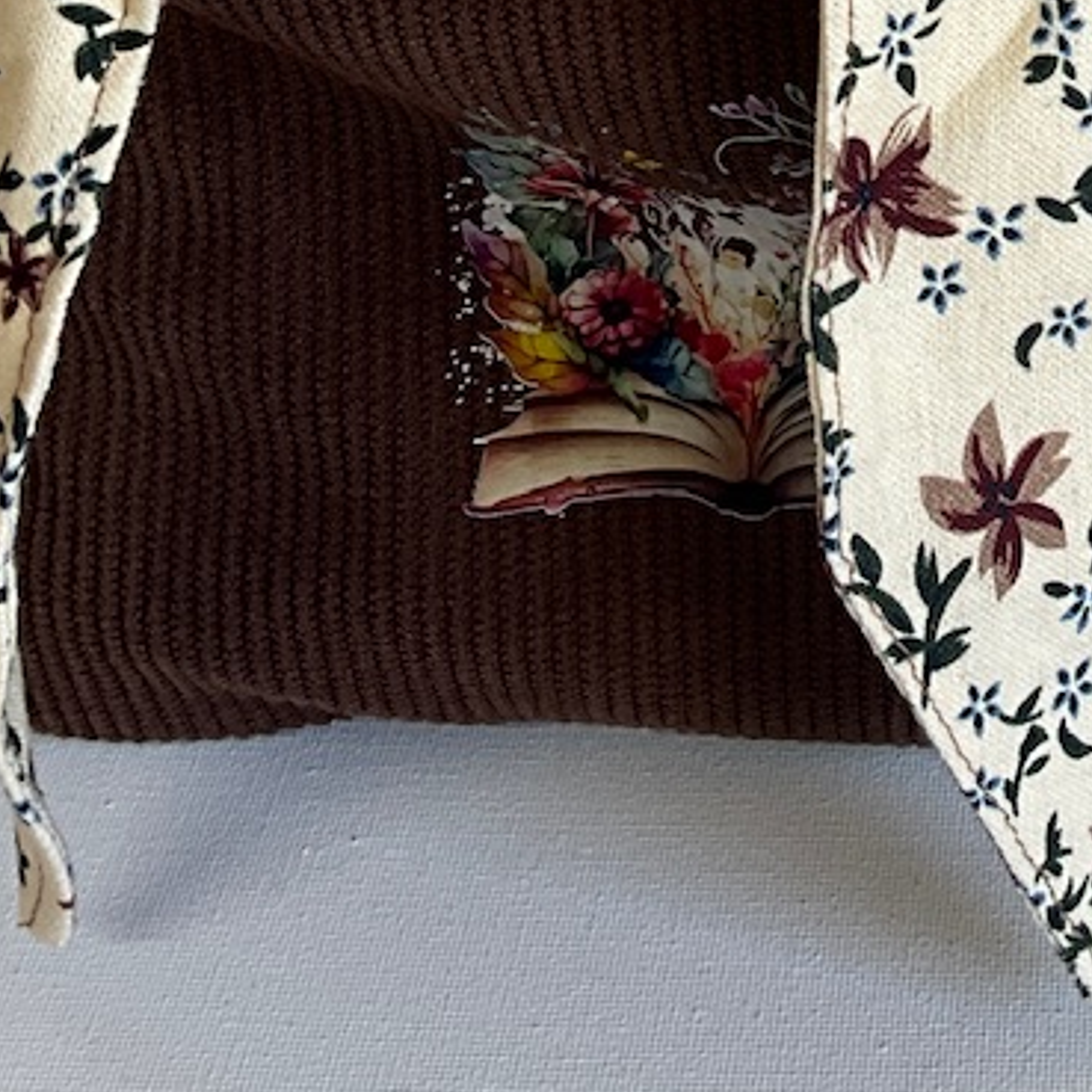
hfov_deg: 18.8
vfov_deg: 18.1
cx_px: 1154
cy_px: -370
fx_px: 3176
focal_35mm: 89
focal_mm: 3
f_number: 1.8
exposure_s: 1/100
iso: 25
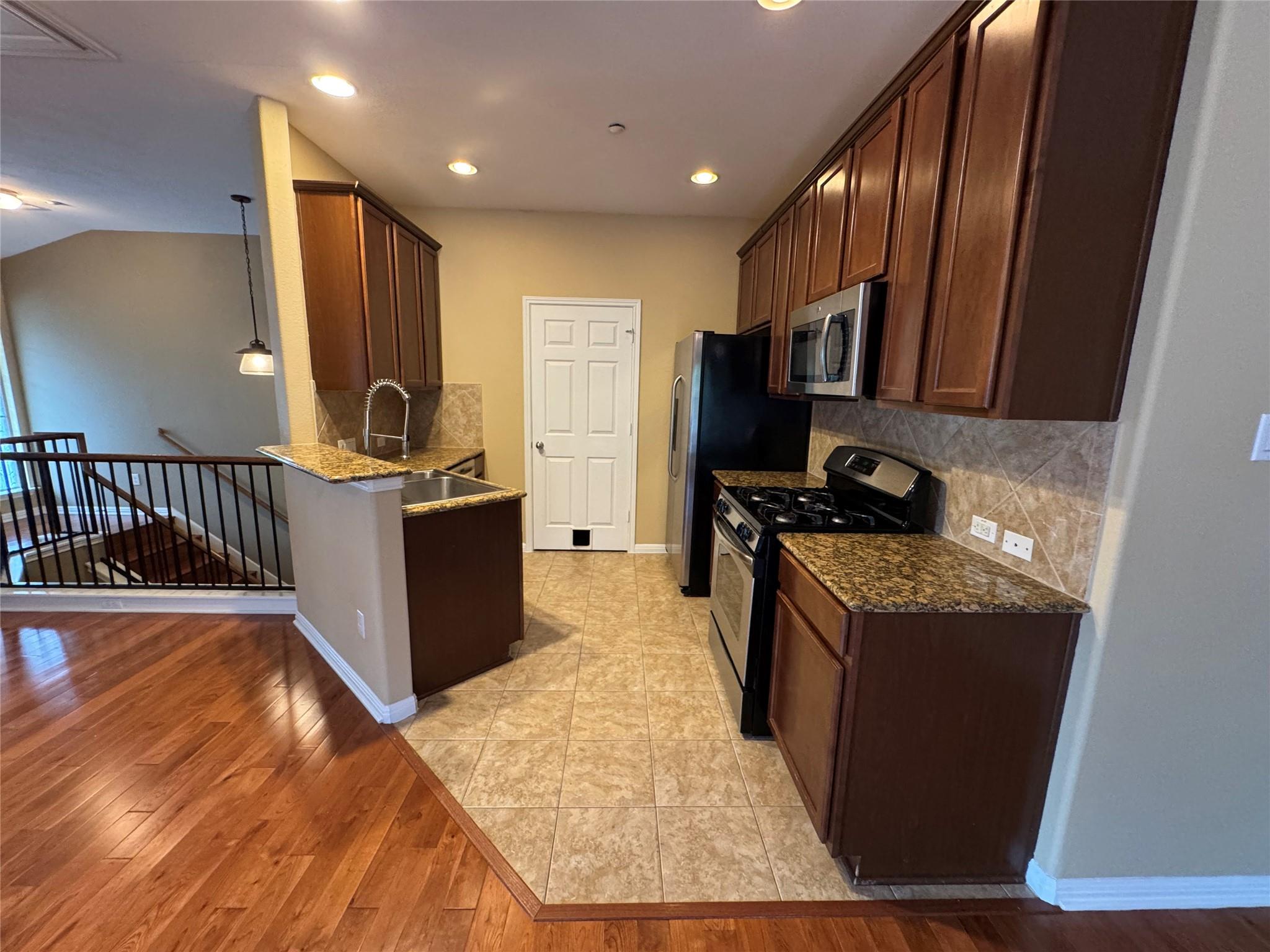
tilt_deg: -9.4
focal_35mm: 14
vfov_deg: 85.7
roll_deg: -1.3
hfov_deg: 102.1
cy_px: 476
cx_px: 635
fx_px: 514
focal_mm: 2.22
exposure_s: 1/60
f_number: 2.2
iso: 500
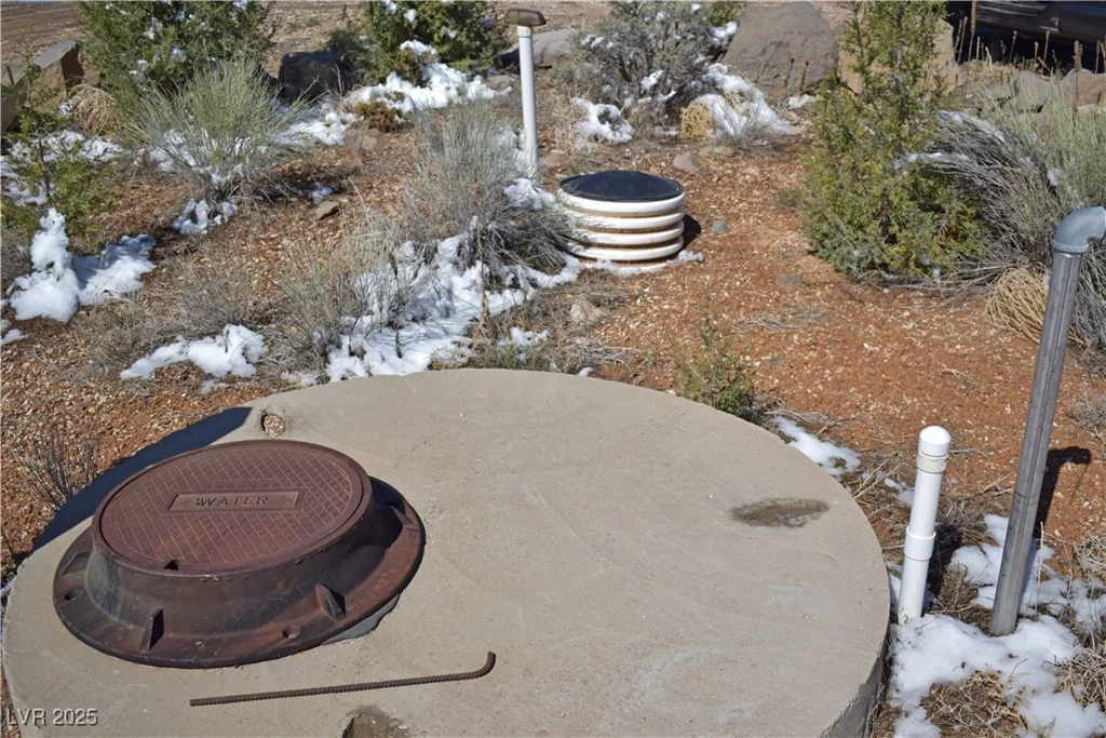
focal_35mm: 36
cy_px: 369
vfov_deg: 36.9
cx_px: 553
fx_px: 1106
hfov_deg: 53.1
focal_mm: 24
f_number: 4
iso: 100
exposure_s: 1/2000
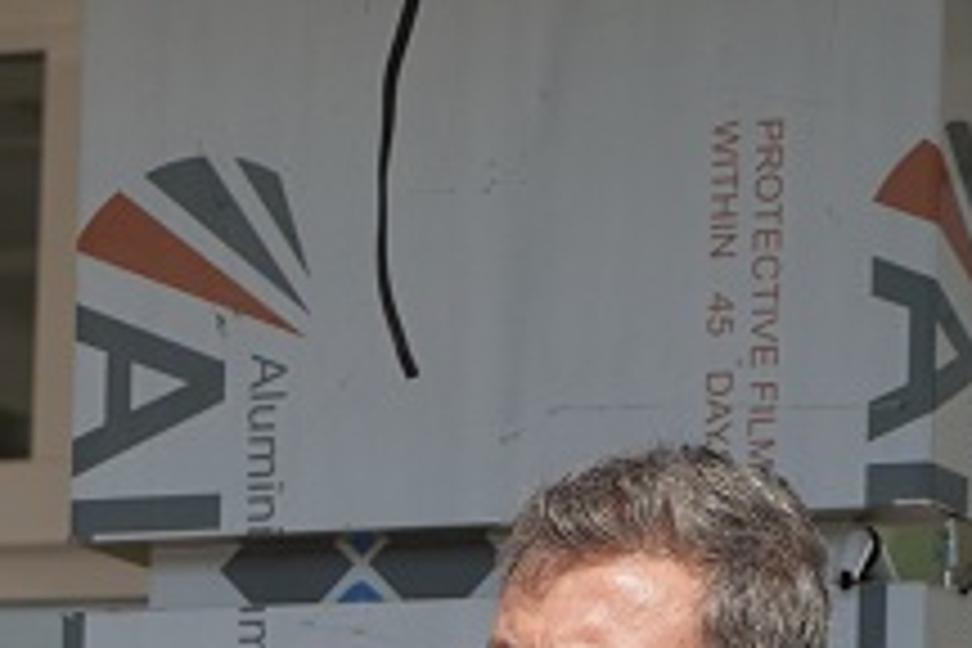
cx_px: -40
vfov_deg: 4.7
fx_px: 7775
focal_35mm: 288
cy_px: 1220
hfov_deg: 7.1
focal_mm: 69
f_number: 4
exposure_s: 1/1600
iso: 100
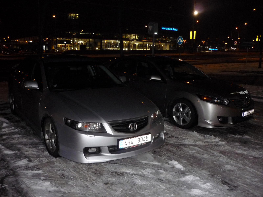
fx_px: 251
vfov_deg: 42.9
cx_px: 132
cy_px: 98
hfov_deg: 55.4
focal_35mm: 33
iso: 400
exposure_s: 1/30
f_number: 2.8
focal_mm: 5.5
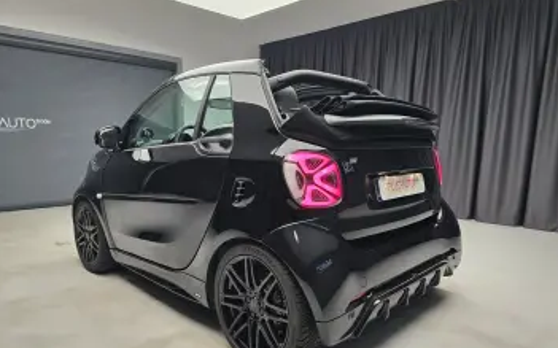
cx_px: 283
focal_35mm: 25
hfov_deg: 72.6
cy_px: 189
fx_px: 380
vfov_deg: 49.2
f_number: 1.7
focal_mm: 6.3
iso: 40
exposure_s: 1/50.5
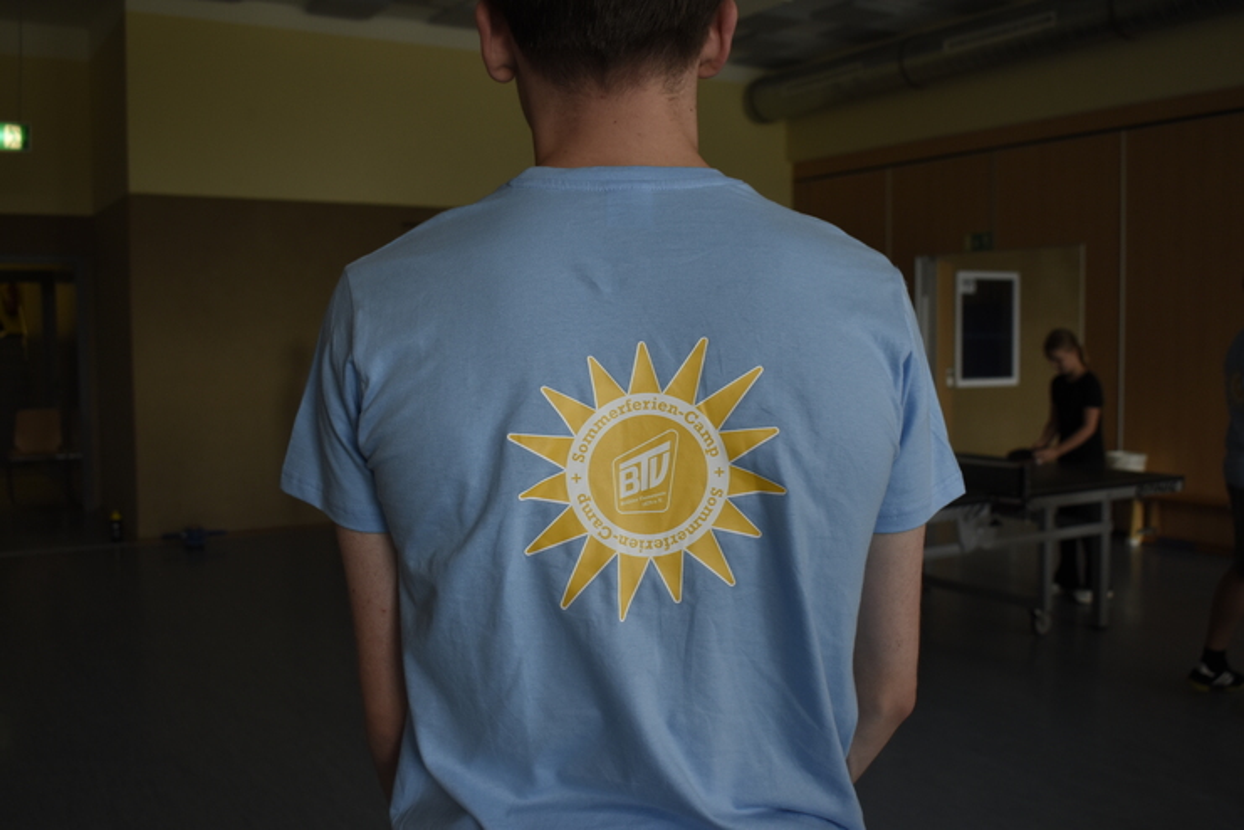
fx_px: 1244
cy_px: 415
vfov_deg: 36.9
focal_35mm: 36
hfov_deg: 53.1
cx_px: 622
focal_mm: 24
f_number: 5
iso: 400
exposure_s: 1/200
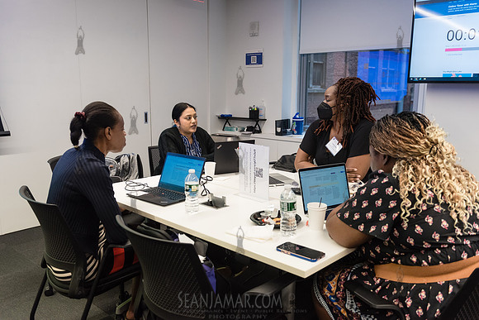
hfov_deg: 60.3
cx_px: 240
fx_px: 413
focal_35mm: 31
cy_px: 160
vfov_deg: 42.3
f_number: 4
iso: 2000
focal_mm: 31
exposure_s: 1/320
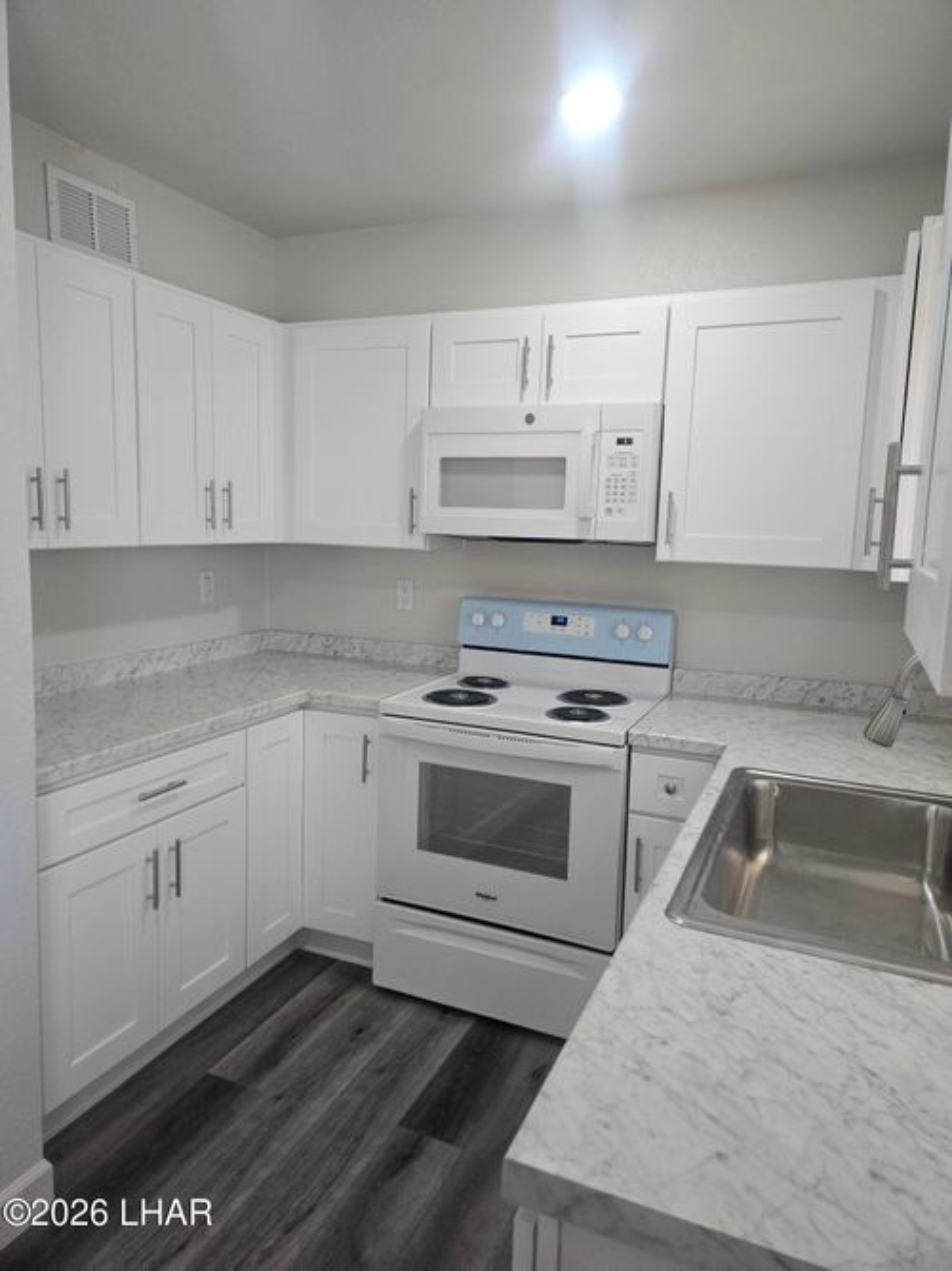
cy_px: 636
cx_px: 476
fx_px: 844
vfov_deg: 73.9
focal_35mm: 23
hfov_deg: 58.9
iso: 160
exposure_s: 1/120
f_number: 1.8
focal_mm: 5.4
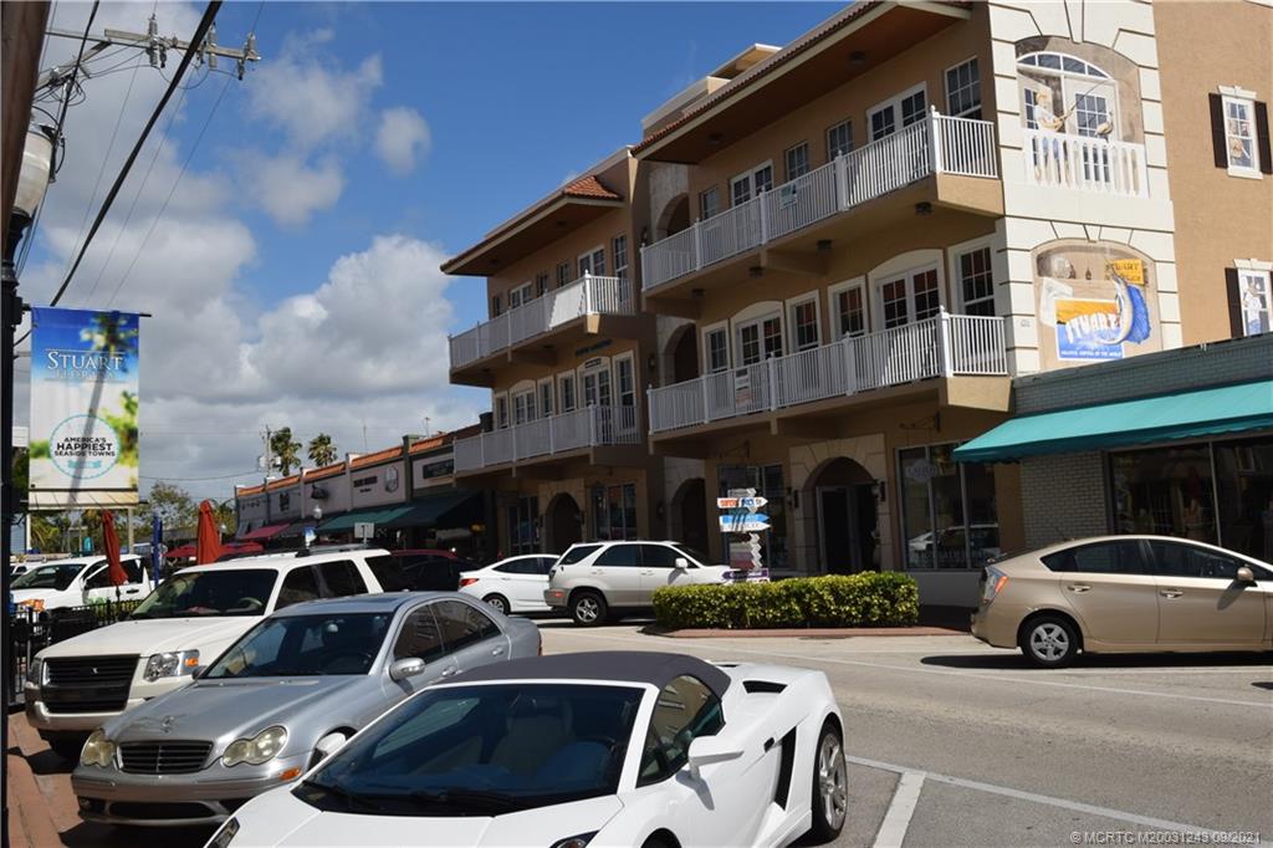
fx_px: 1273
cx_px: 636
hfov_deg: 53.1
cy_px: 424
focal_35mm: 36
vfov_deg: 36.8
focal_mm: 24
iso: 100
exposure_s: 1/200
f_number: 13
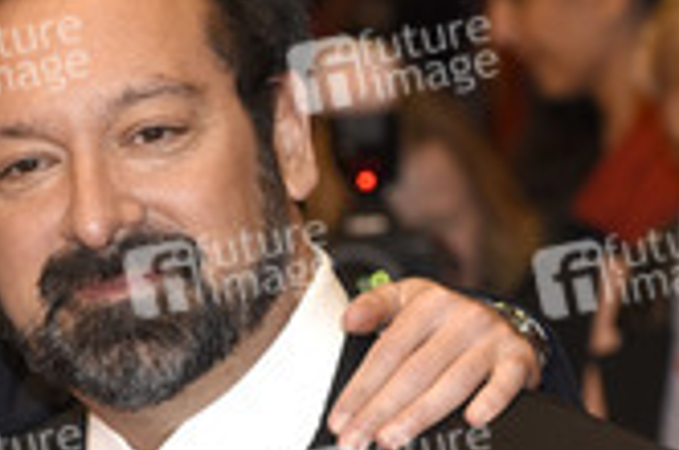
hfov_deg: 5.6
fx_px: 6909
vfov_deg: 3.7
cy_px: 372
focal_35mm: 367
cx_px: -125
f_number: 4
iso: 400
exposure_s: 1/400
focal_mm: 90
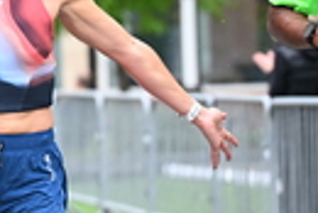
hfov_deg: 5.1
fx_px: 3599
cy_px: 16
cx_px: 17
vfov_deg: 3.4
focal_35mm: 407
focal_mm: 96
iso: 1250
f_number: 2.8
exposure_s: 1/1250
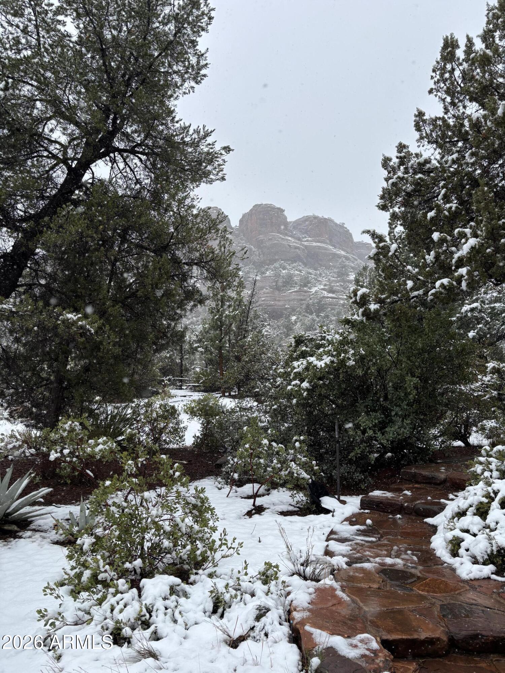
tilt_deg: +9.4
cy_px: 336
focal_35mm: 26
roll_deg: -1.5
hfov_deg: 53.1
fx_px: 506
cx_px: 252
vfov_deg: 67.3
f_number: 1.6
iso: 50
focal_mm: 5.96
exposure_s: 1/1783
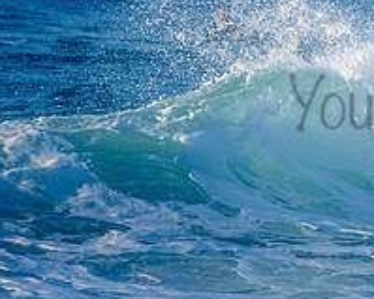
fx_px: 15113
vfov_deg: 1.1
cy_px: 86
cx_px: 483
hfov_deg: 1.4
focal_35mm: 1366
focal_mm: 500
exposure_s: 1/2000
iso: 320
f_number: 5.6
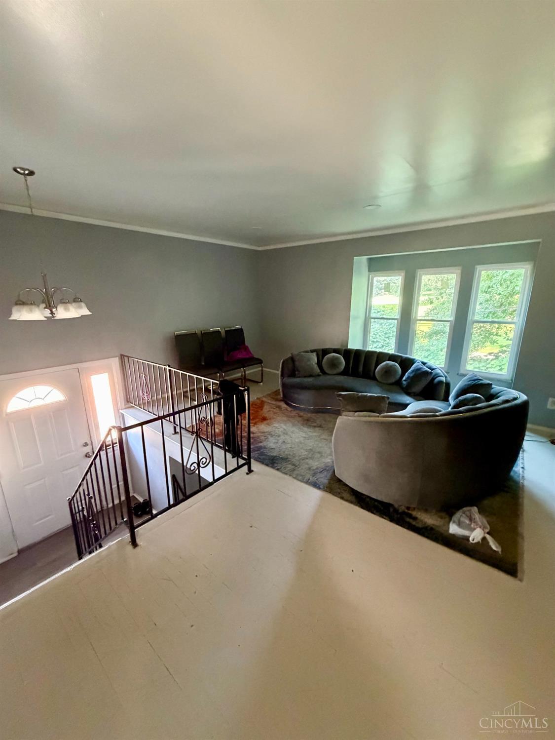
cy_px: 370
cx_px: 278
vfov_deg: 102.0
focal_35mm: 14
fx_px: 299
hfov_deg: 85.7
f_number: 2.2
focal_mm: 2.22
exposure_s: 1/60
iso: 1000
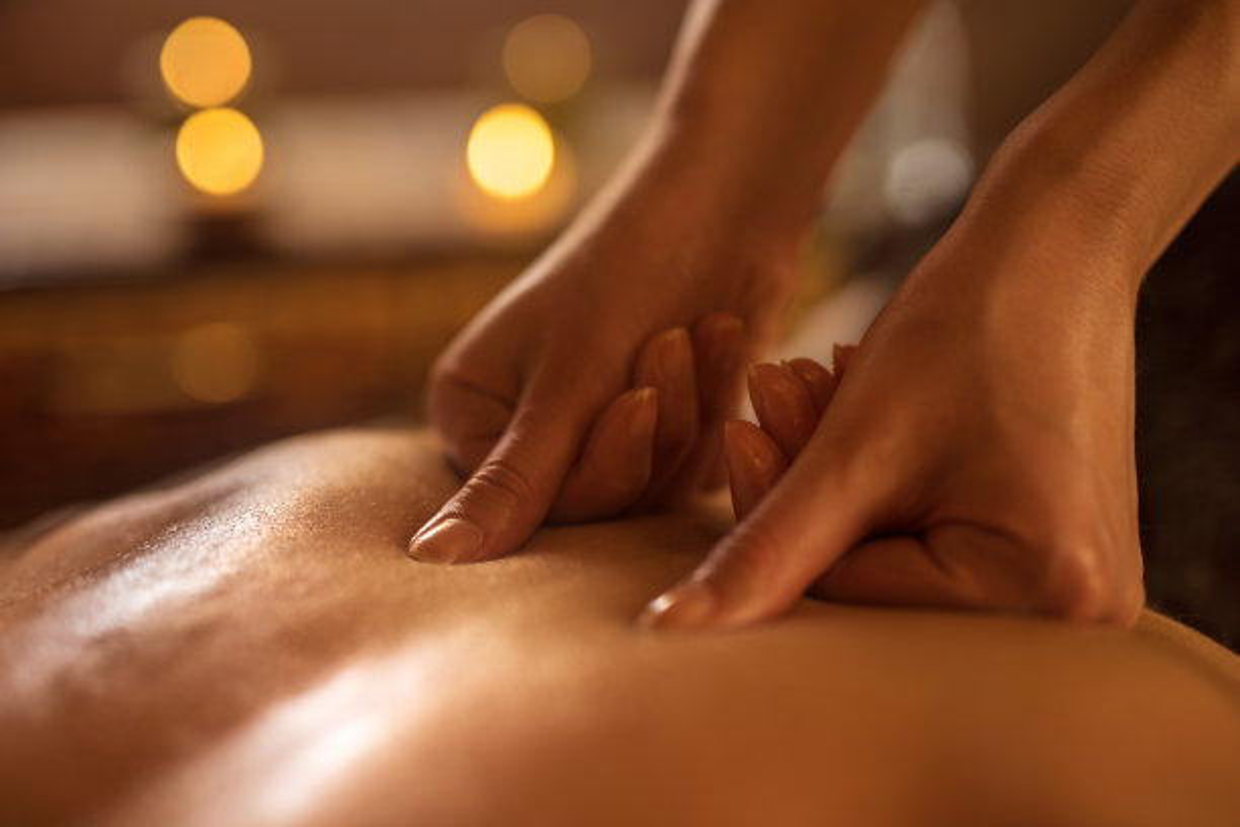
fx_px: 1722
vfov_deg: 27.0
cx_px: 620
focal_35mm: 50
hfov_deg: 39.6
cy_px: 414
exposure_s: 1/100
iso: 160
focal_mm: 50
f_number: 1.8
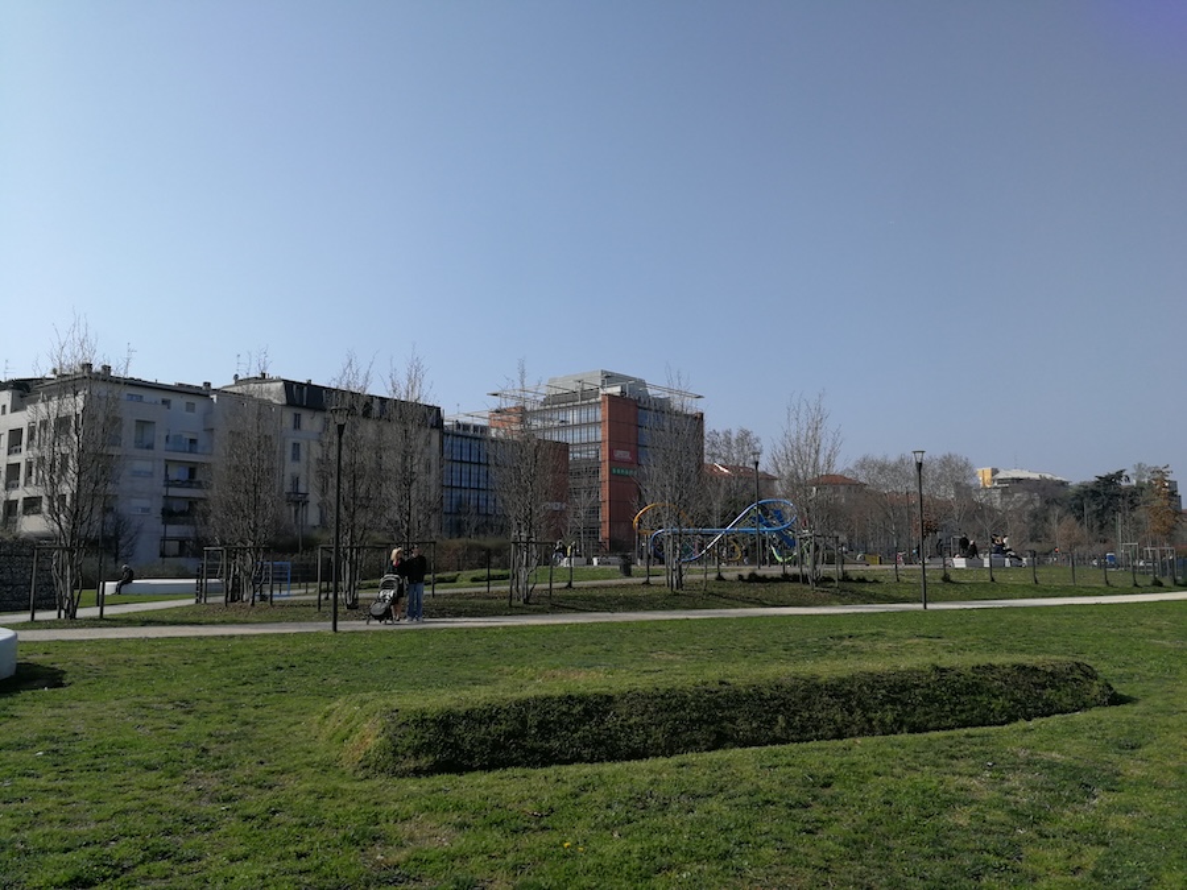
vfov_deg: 51.4
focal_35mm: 27
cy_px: 445
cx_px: 594
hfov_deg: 65.3
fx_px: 926
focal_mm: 3.95
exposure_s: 1/1621
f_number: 2.2
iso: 50
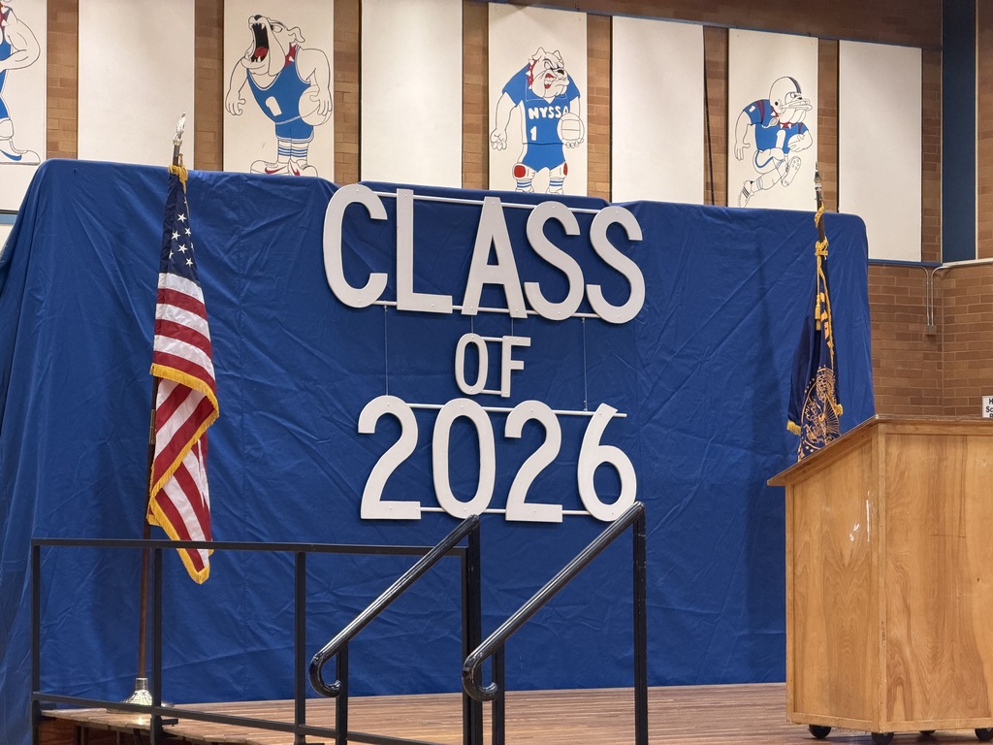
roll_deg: +0.2
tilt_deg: +2.6
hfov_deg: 19.6
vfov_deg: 14.8
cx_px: 496
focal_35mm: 100
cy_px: 372
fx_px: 2869
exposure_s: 1/60
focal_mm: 16.89
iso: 250
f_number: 2.8
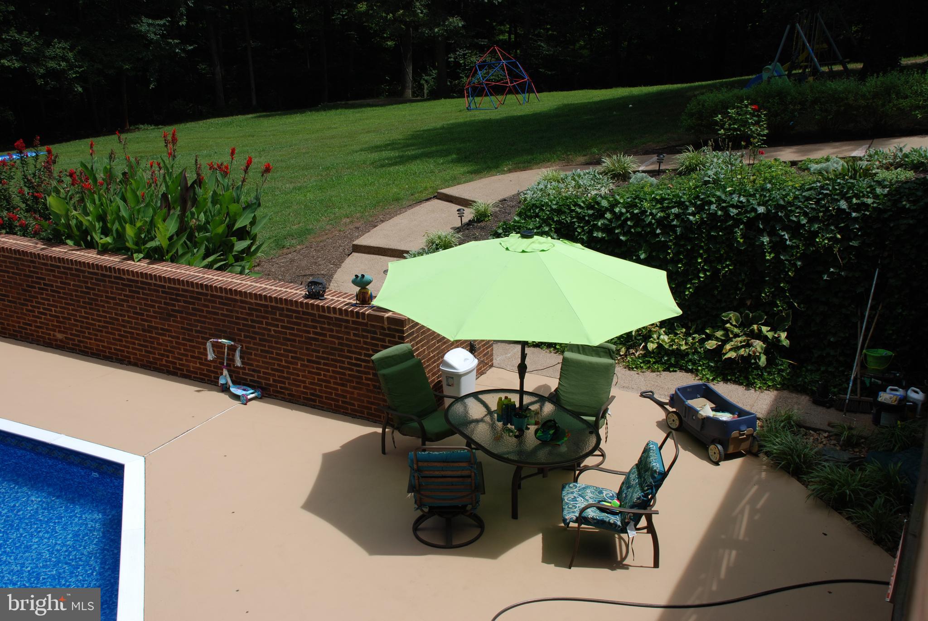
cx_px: 464
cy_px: 310
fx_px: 929
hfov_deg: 53.1
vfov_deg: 37.0
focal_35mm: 36
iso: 100
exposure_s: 1/250
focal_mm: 24
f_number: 8
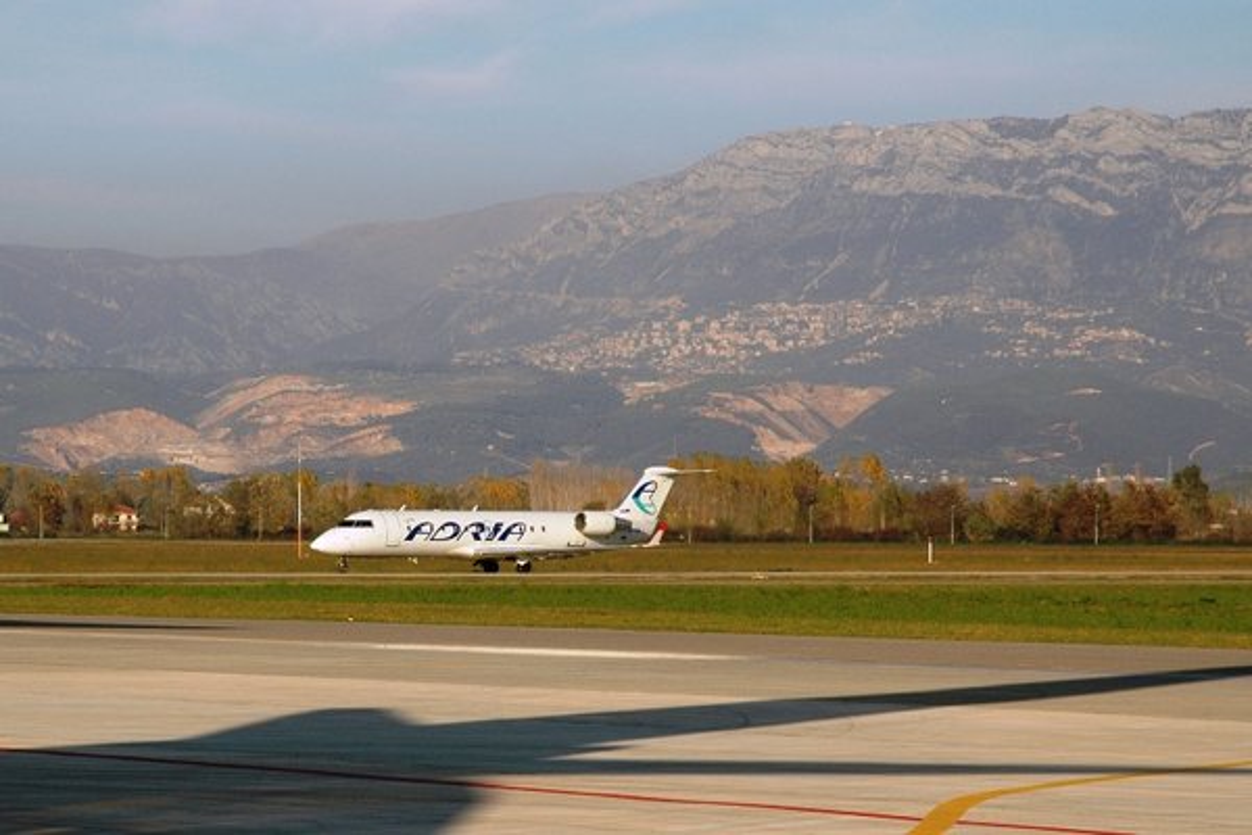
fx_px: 3651
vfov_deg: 13.0
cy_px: 418
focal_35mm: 105
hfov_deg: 19.5
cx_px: 626
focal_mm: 70
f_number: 9
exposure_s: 1/320
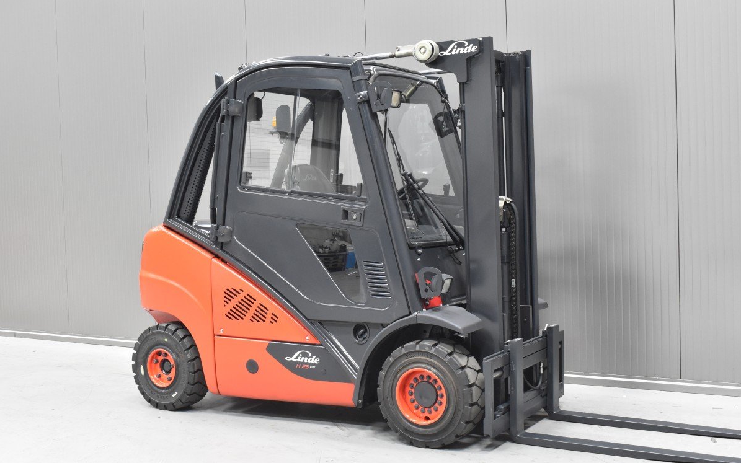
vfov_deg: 28.9
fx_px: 899
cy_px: 236
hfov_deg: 44.8
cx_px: 371
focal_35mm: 45
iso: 1600
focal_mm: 29
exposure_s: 1/13
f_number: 7.1
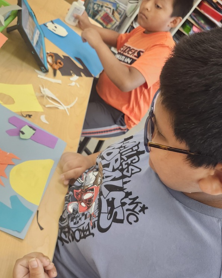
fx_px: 255
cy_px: 138
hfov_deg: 47.0
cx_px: 119
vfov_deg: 57.2
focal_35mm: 31
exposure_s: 1/120
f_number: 1.8
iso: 250
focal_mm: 5.54
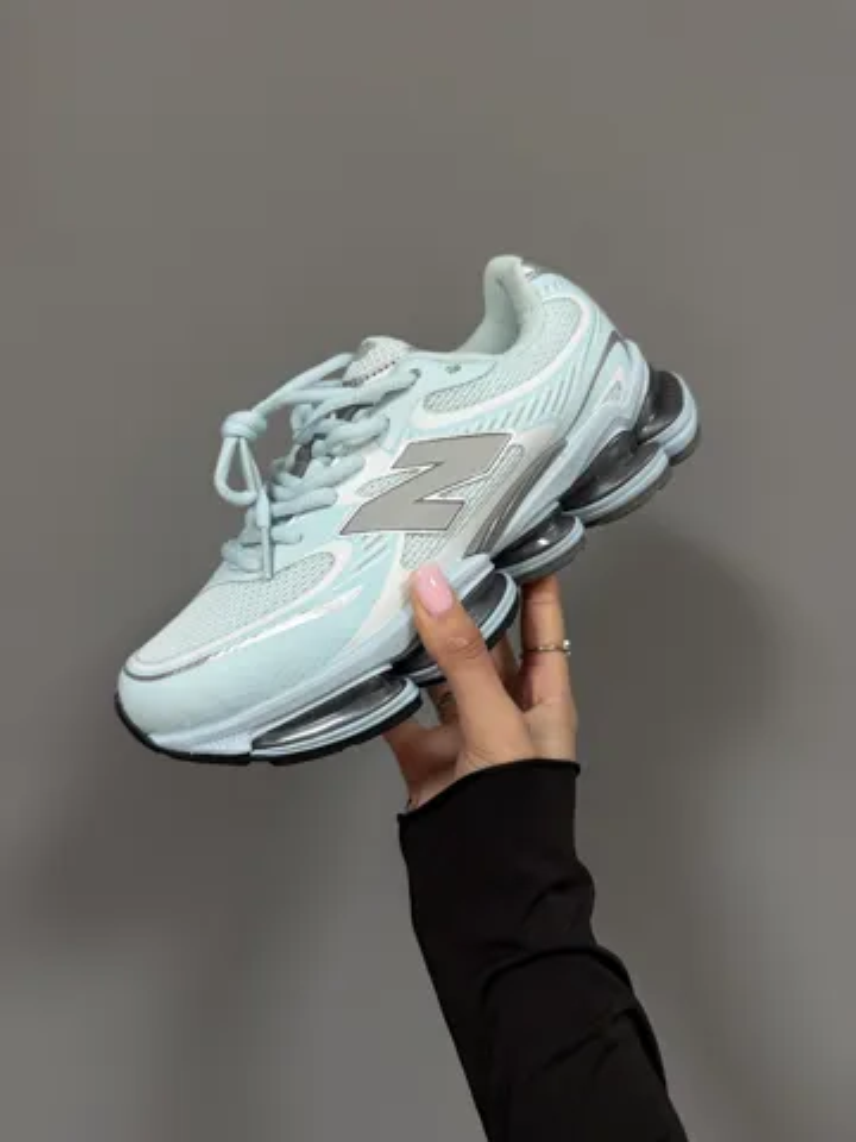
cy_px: 571
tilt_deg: -7.4
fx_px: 791
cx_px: 428
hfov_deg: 56.8
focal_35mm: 24
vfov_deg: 71.6
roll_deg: +0.1
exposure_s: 1/113
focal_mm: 6.76
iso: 200
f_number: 1.78
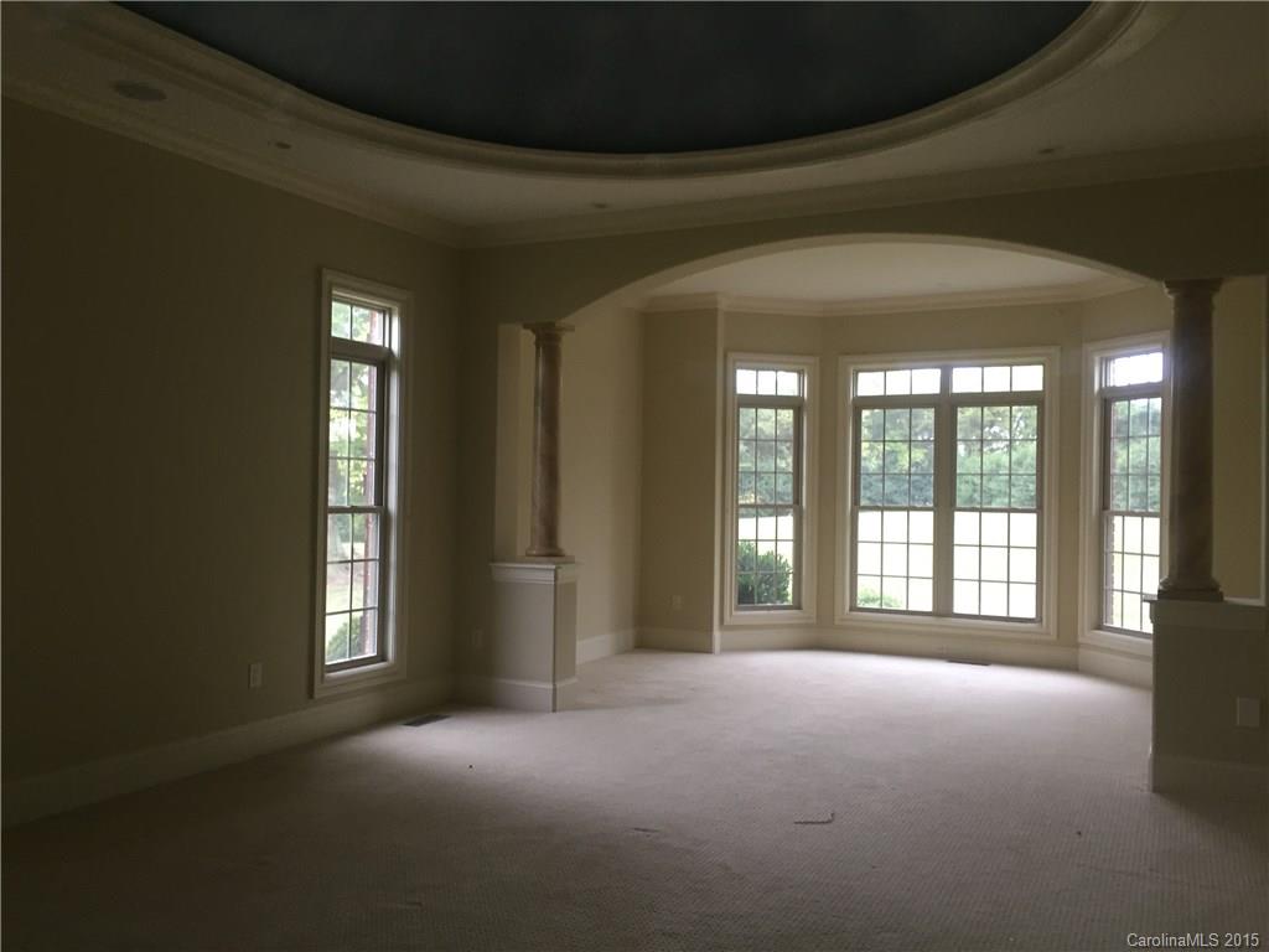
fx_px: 1063
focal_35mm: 29
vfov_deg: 48.2
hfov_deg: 61.7
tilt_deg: -0.9
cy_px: 476
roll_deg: -0.1
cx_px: 634
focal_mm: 4.15
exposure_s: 1/30
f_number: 2.2
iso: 100
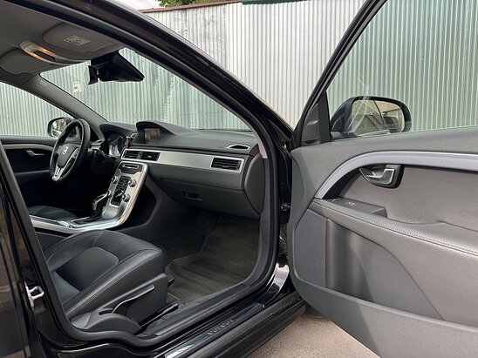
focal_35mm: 24
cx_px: 239
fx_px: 331
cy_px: 179
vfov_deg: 56.8
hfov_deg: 71.6
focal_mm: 6.76
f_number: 1.78
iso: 64
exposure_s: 1/213
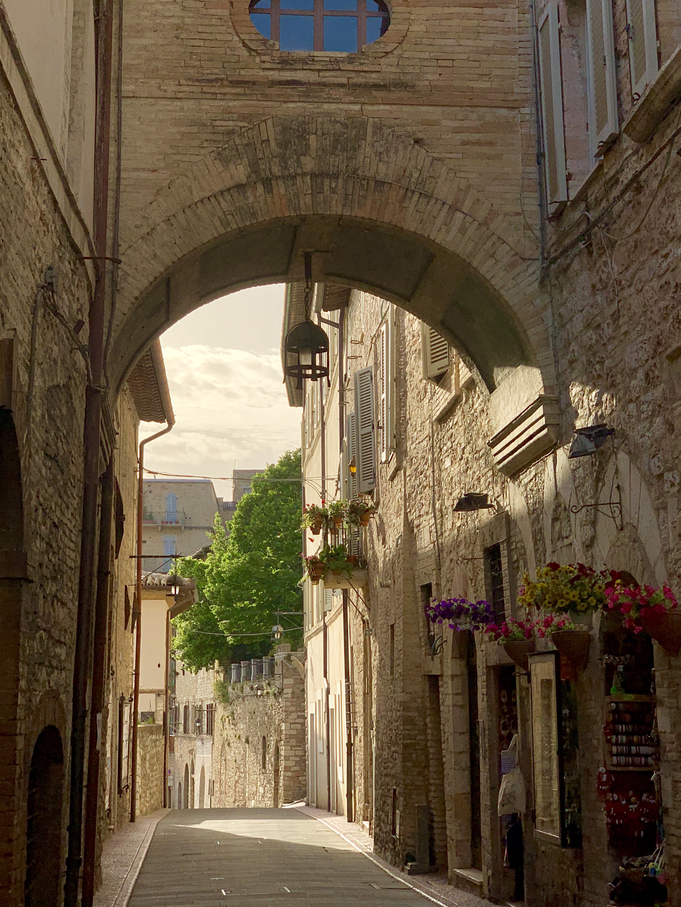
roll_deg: +0.8
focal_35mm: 66
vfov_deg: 29.3
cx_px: 379
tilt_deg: +12.1
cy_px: 369
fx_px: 1731
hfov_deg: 22.2
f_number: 2.4
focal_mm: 6
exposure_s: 1/1497
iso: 16
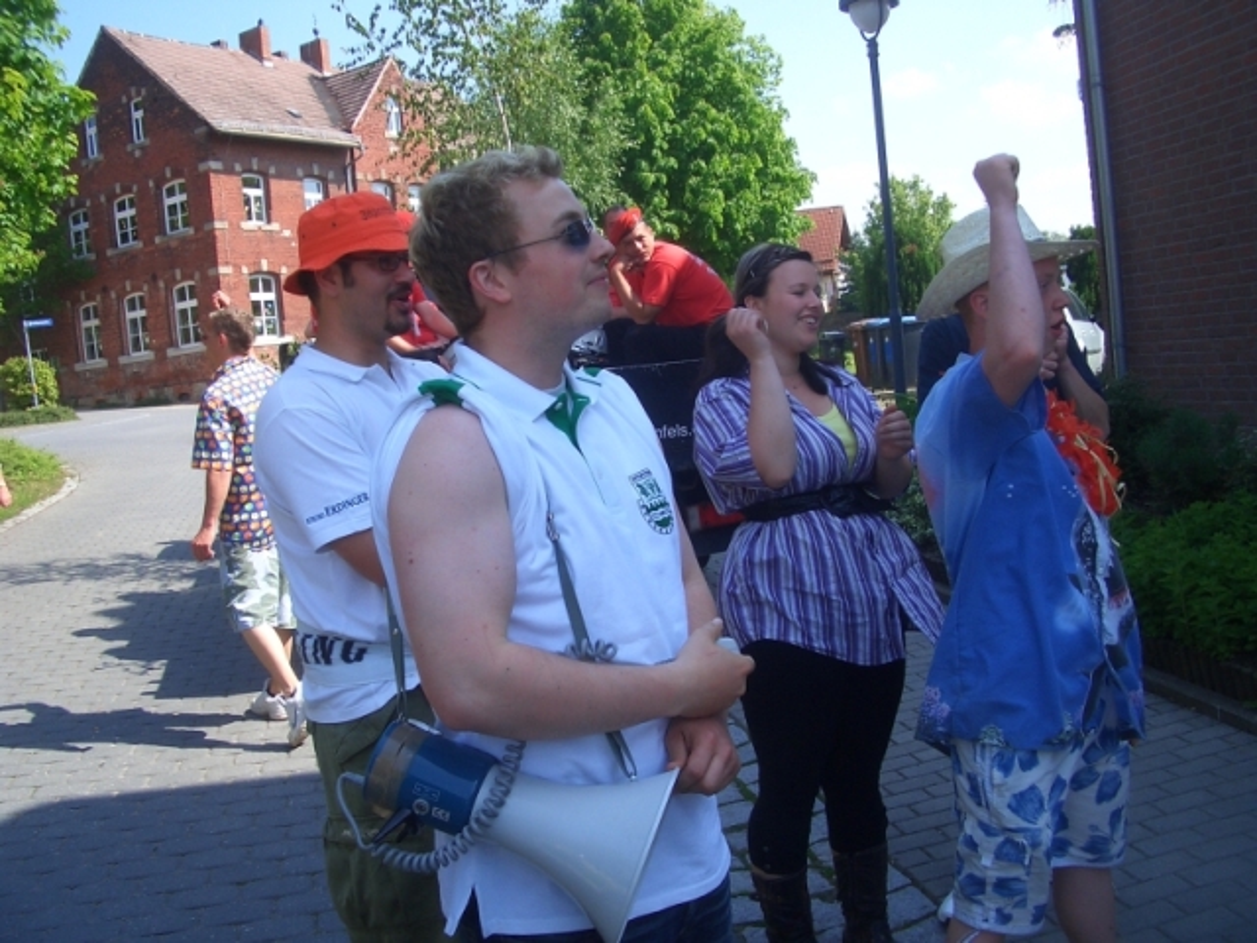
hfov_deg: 52.6
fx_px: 1271
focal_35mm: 35
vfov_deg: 40.7
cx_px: 628
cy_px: 472
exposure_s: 1/250
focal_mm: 5.8
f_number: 4.3
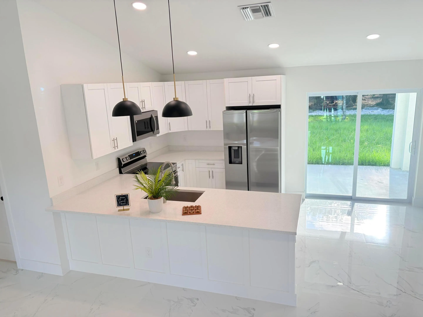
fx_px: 318
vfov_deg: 53.1
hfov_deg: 67.3
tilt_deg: -12.4
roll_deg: +3.2
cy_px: 158
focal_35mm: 26
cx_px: 212
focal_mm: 5.96
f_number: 1.6
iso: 64
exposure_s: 1/290
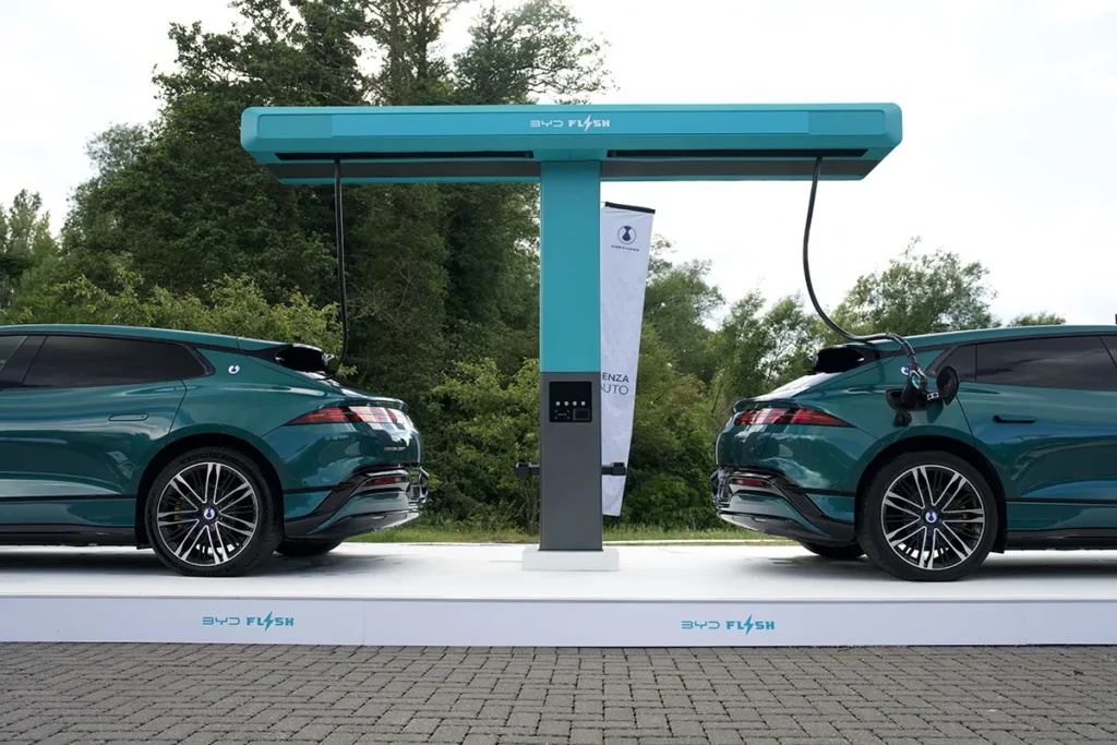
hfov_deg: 60.3
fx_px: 962
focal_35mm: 31
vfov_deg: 42.3
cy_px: 372
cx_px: 558
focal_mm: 31
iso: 250
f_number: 5
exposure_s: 1/200
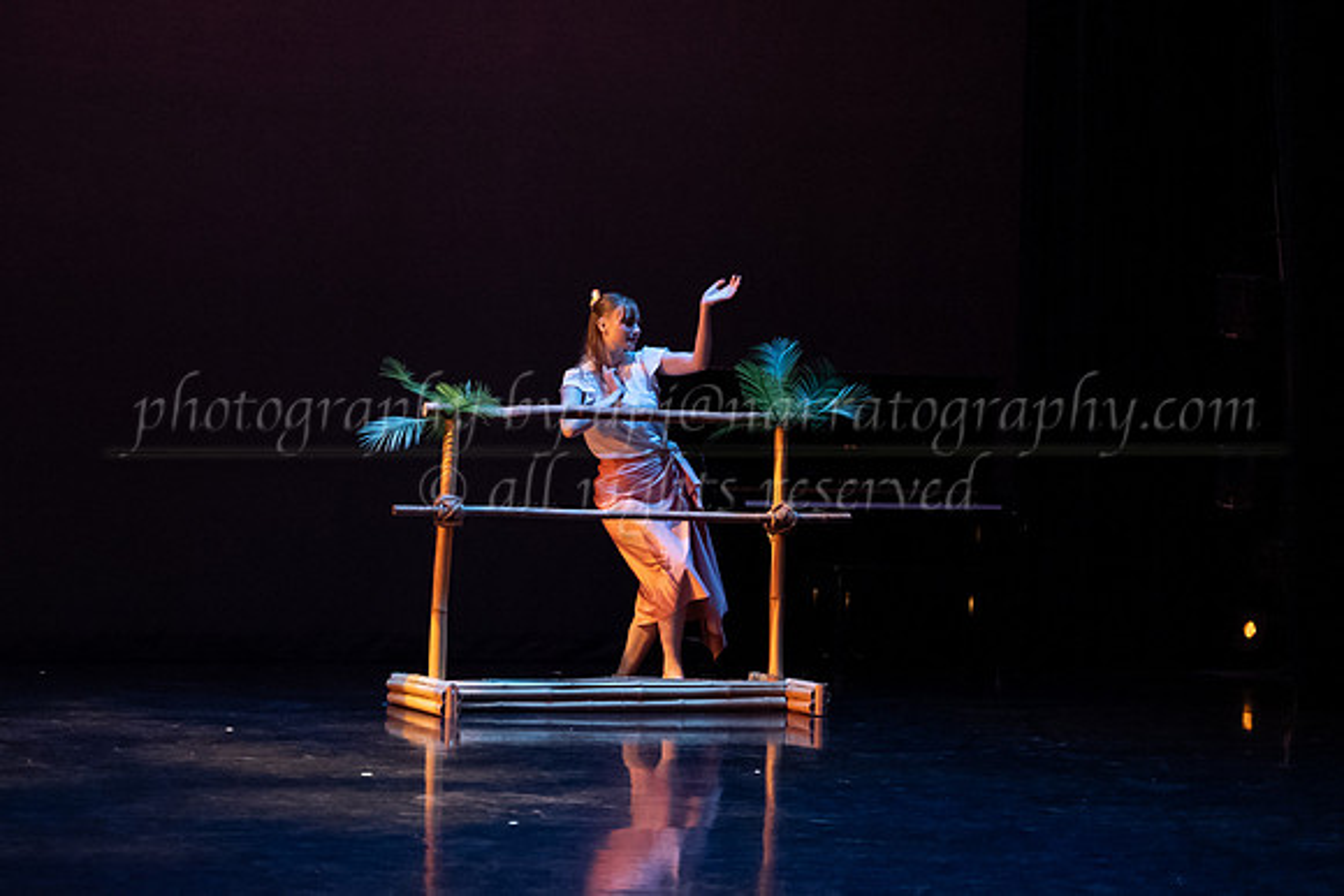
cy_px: 377
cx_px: 641
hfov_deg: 20.0
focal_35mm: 102
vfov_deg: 13.4
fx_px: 3818
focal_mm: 75
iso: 4000
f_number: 2.8
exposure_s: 1/250
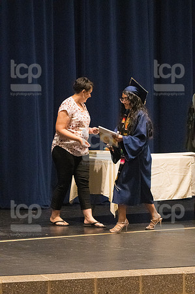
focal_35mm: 183
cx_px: 98
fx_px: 1490
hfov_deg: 7.5
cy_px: 147
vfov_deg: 11.2
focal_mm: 122
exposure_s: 1/250
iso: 8000
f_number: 4.5
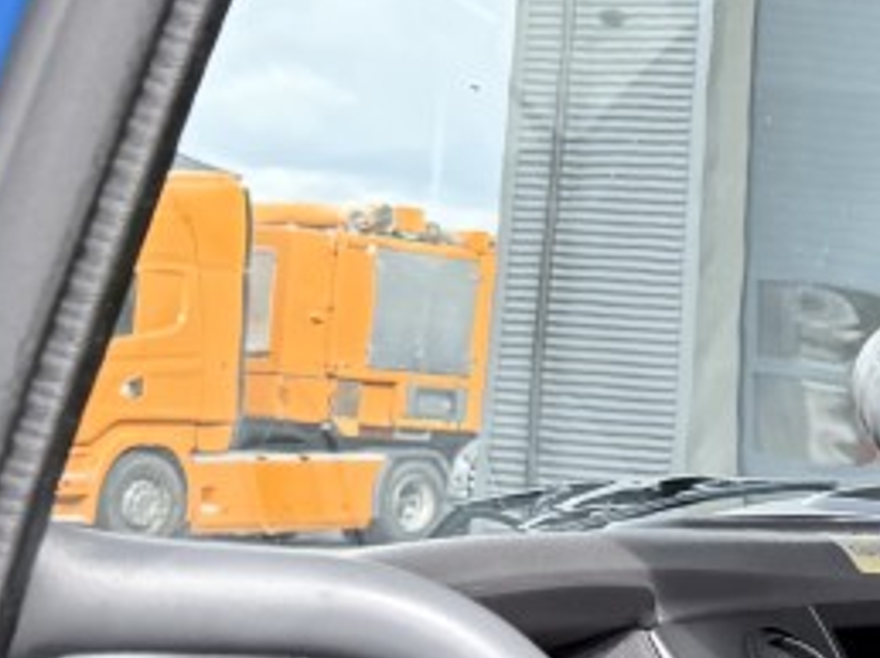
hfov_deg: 12.3
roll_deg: -3.1
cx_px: 1975
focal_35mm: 134
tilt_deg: +5.5
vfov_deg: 11.0
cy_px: 239
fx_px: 3403
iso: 100
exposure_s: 1/543
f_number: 1.78
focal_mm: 6.76
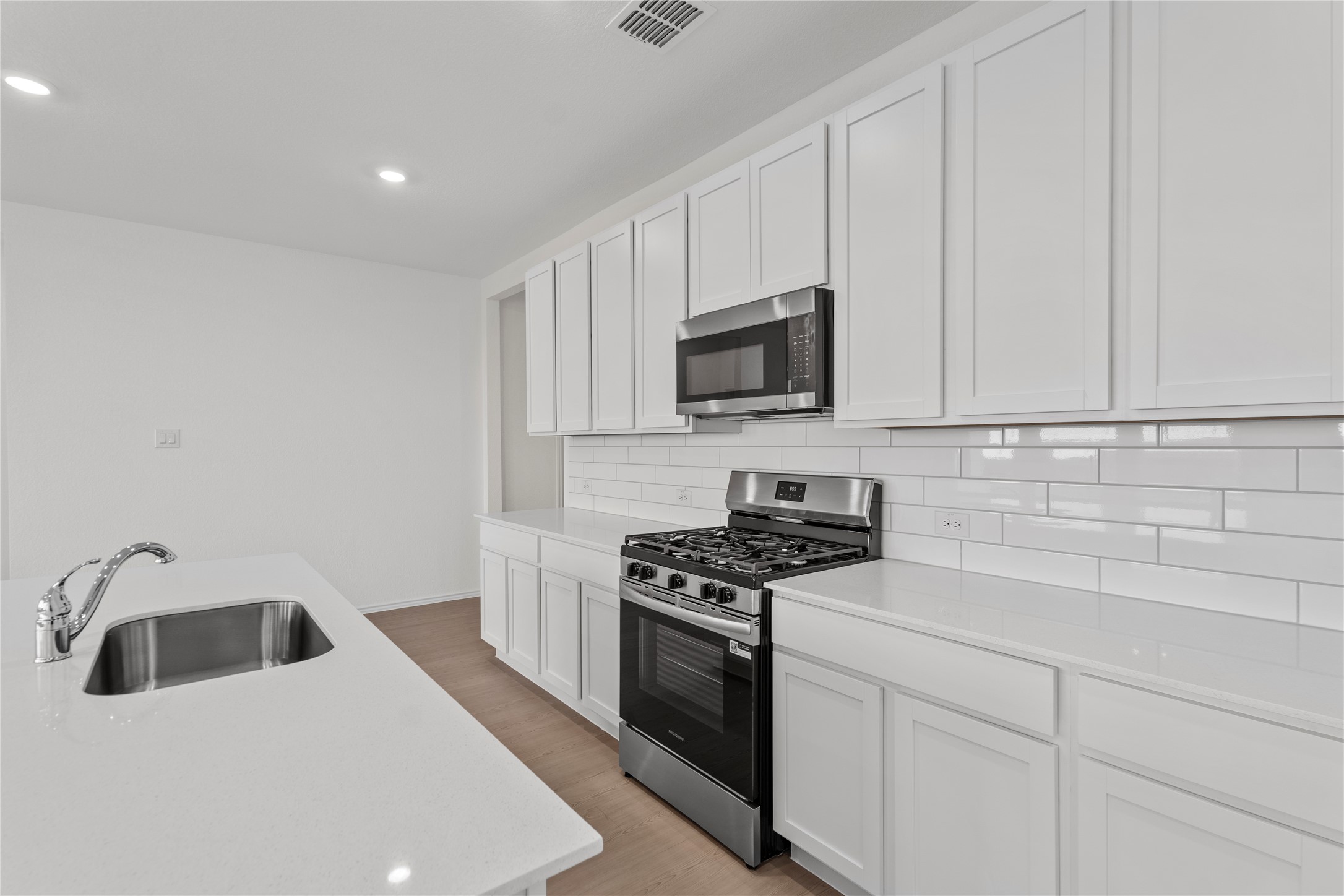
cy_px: 448
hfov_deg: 96.7
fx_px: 597
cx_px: 672
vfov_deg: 73.7
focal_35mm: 16
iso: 200
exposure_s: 1/6
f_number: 8
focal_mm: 16
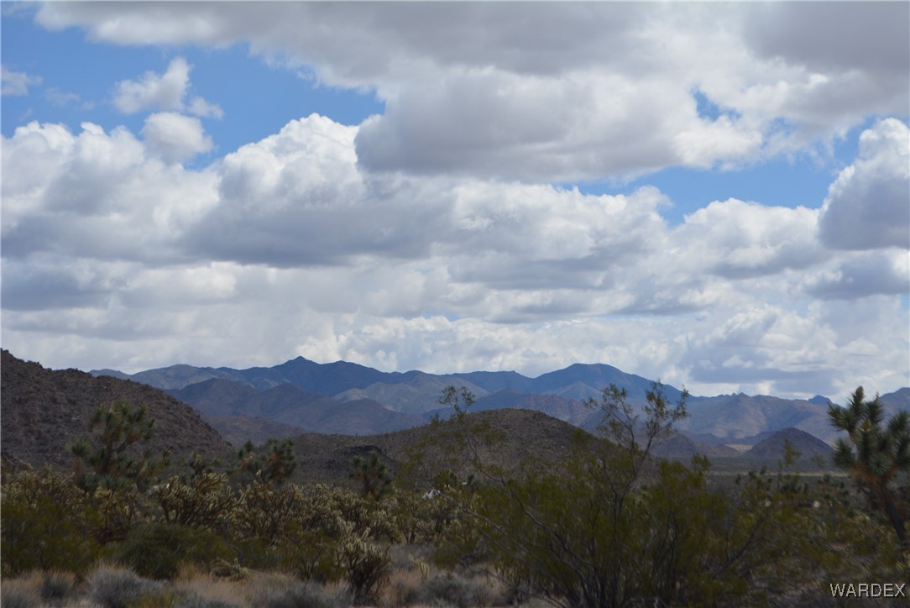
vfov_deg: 16.6
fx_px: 2086
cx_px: 455
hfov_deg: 24.6
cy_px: 304
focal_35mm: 82
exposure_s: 1/2000
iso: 400
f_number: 8
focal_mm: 55
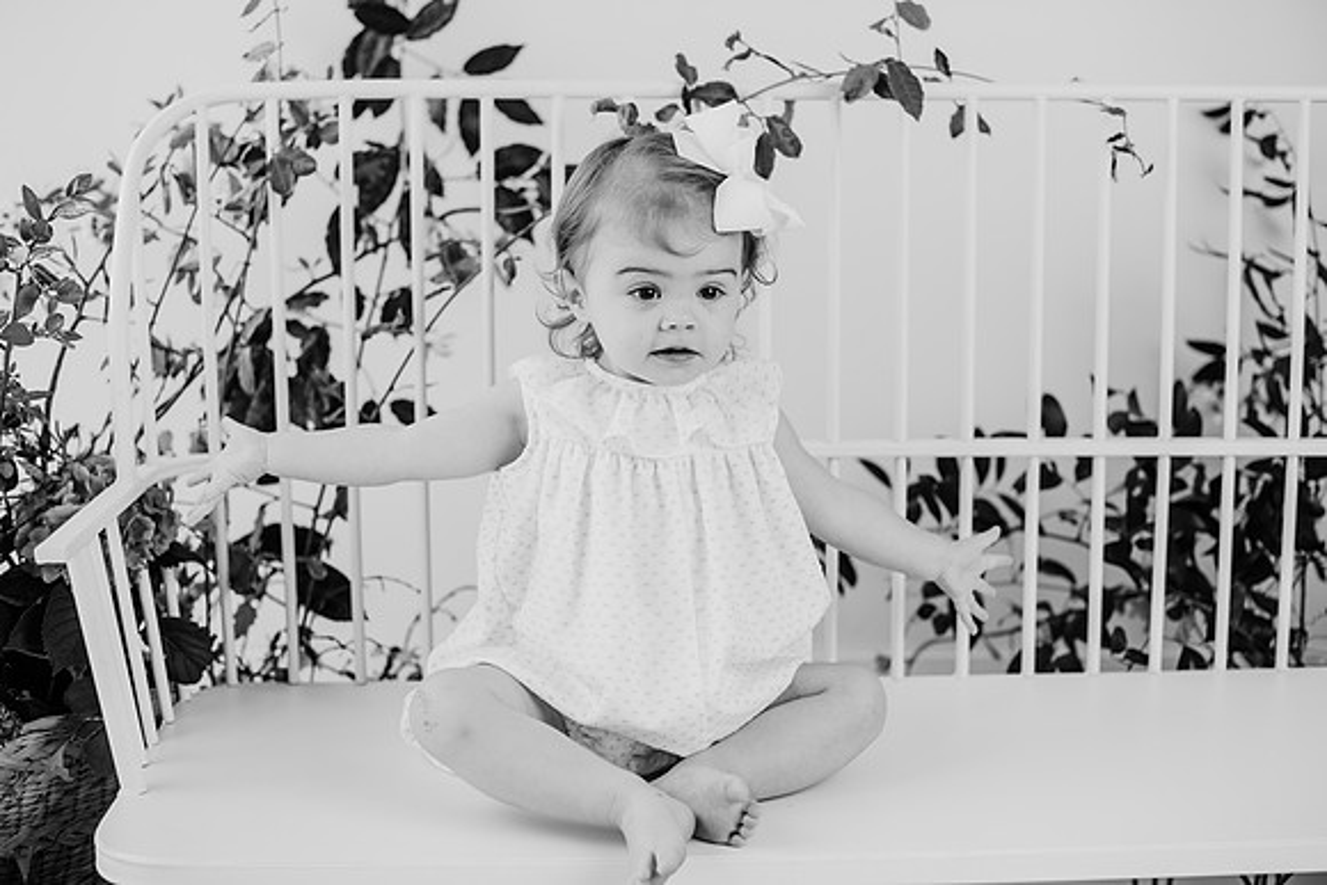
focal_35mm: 51
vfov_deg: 26.6
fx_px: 1871
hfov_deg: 39.1
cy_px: 442
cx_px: 664
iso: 125
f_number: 2.8
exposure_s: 1/160
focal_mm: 50
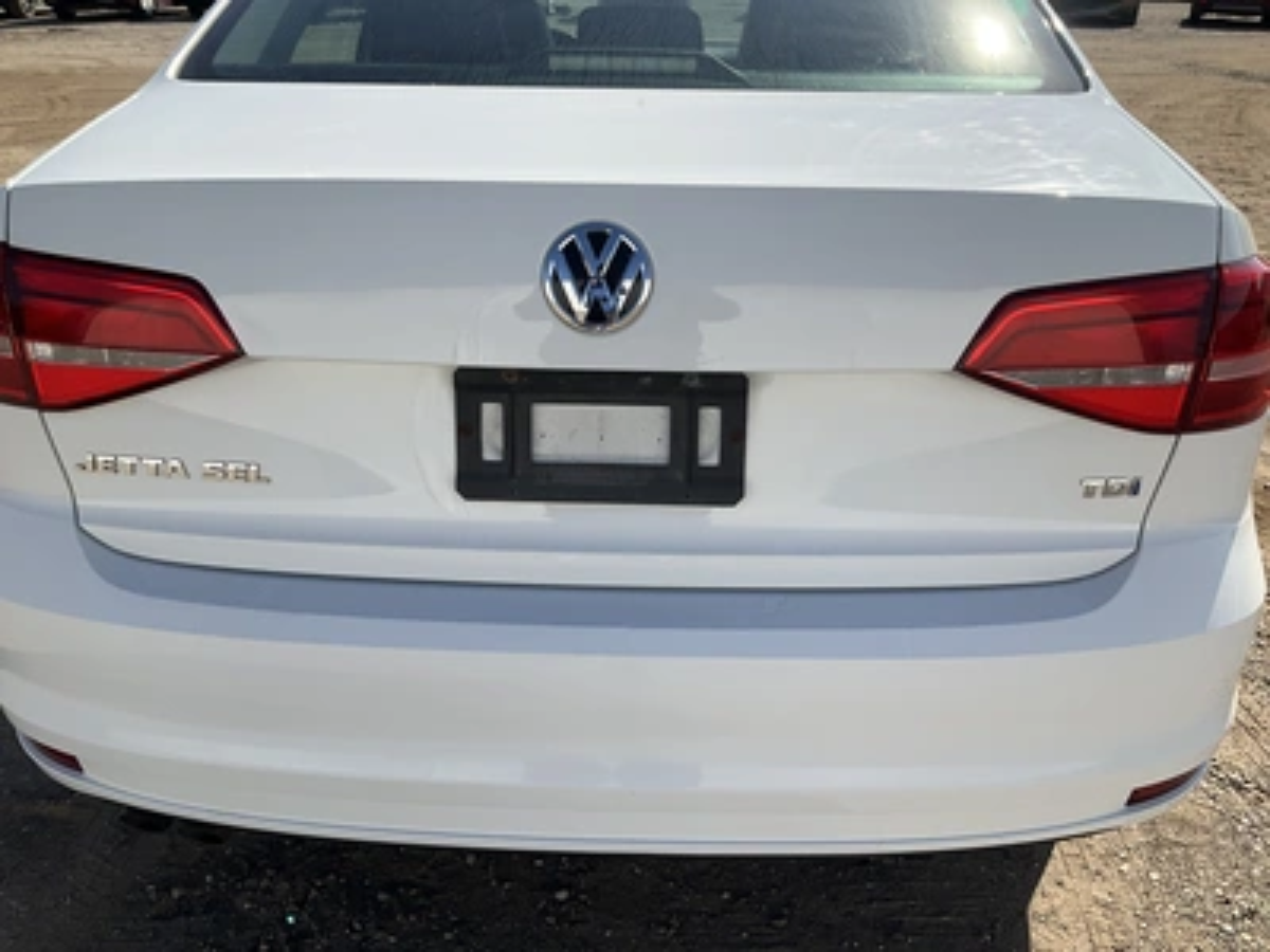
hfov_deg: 61.7
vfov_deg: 48.2
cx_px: 635
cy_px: 476
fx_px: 1064
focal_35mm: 29
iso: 25
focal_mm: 3
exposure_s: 1/2141
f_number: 1.8
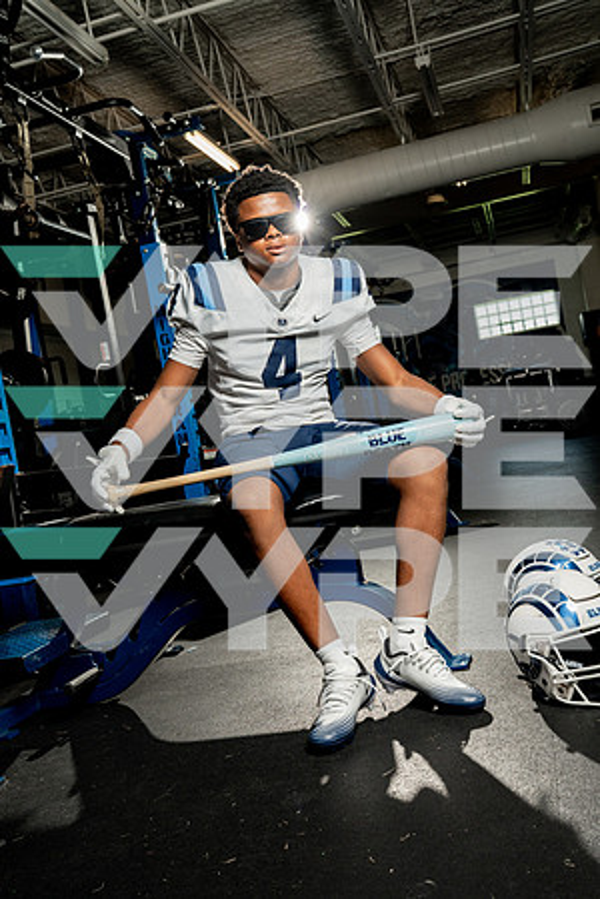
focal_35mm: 38
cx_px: 300
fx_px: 950
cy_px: 450
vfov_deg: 50.7
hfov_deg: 35.1
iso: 640
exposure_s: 1/200
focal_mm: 38
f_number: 7.1
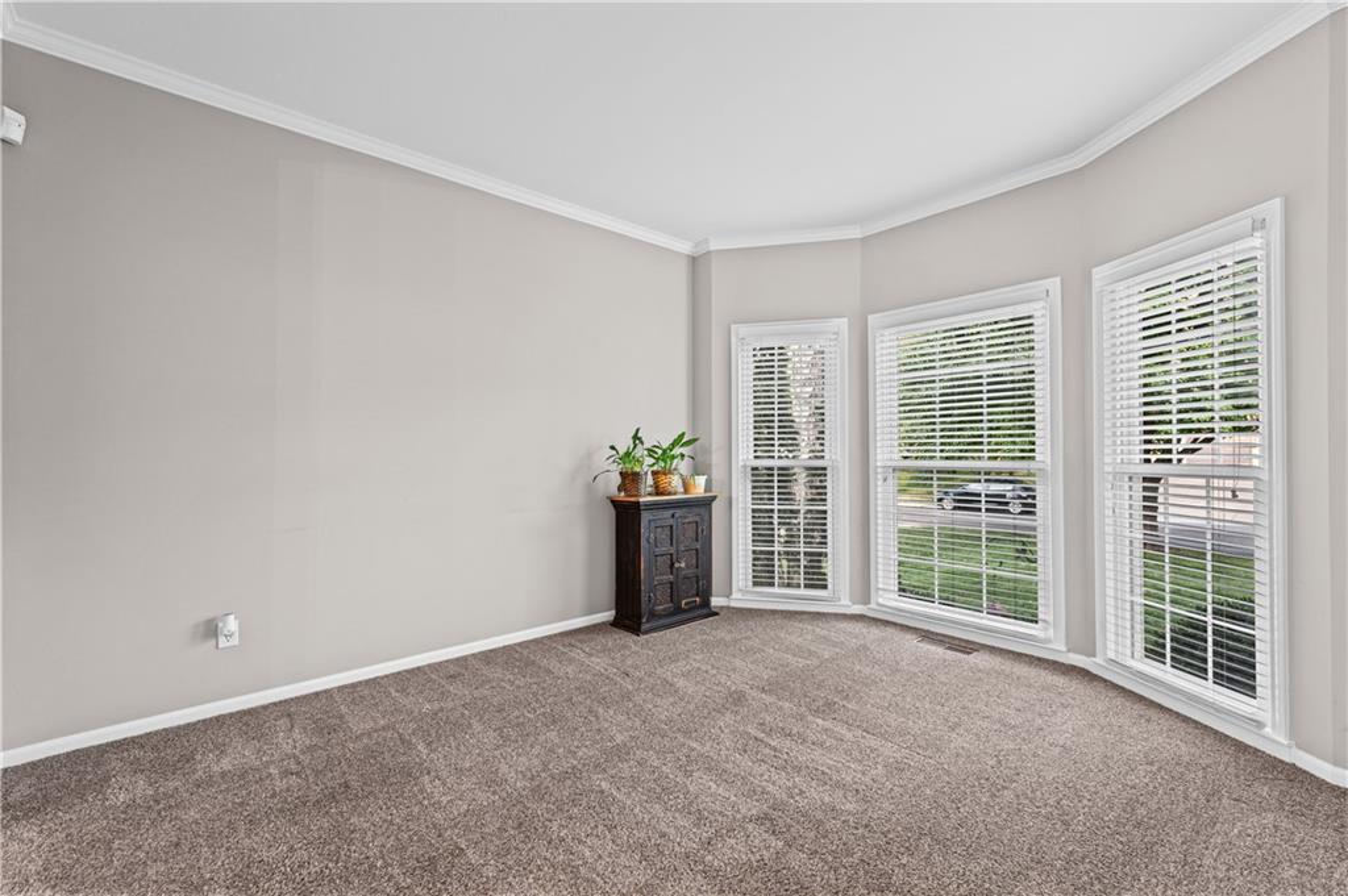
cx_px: 674
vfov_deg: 77.2
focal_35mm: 15
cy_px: 448
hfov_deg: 100.4
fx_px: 561
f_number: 6.3
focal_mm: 15
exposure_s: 1/2
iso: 800
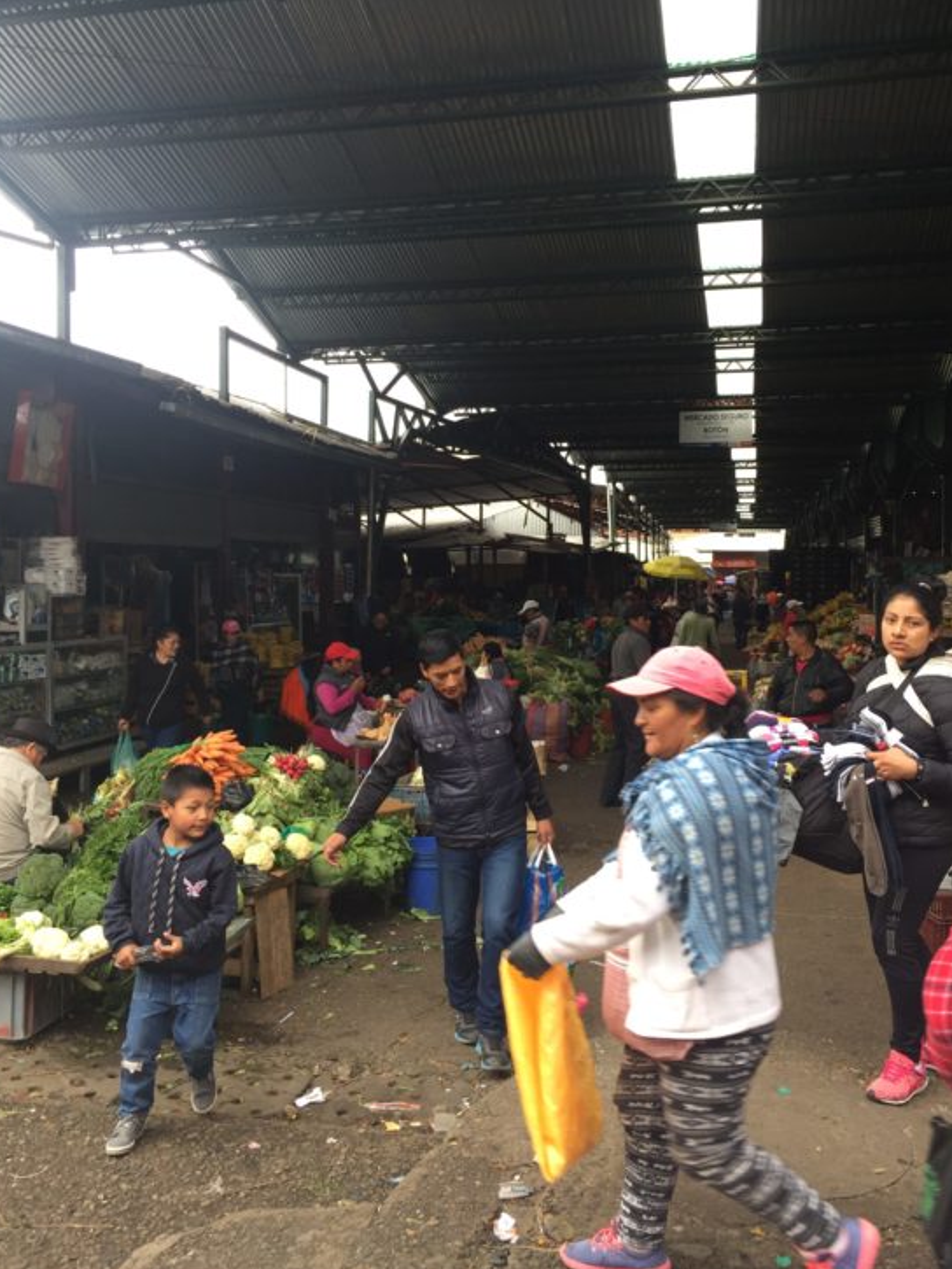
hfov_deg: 44.2
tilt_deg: +0.9
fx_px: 1173
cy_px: 585
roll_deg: +0.0
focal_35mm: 32
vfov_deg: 56.7
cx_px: 504
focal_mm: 4.15
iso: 32
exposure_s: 1/120
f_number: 2.2
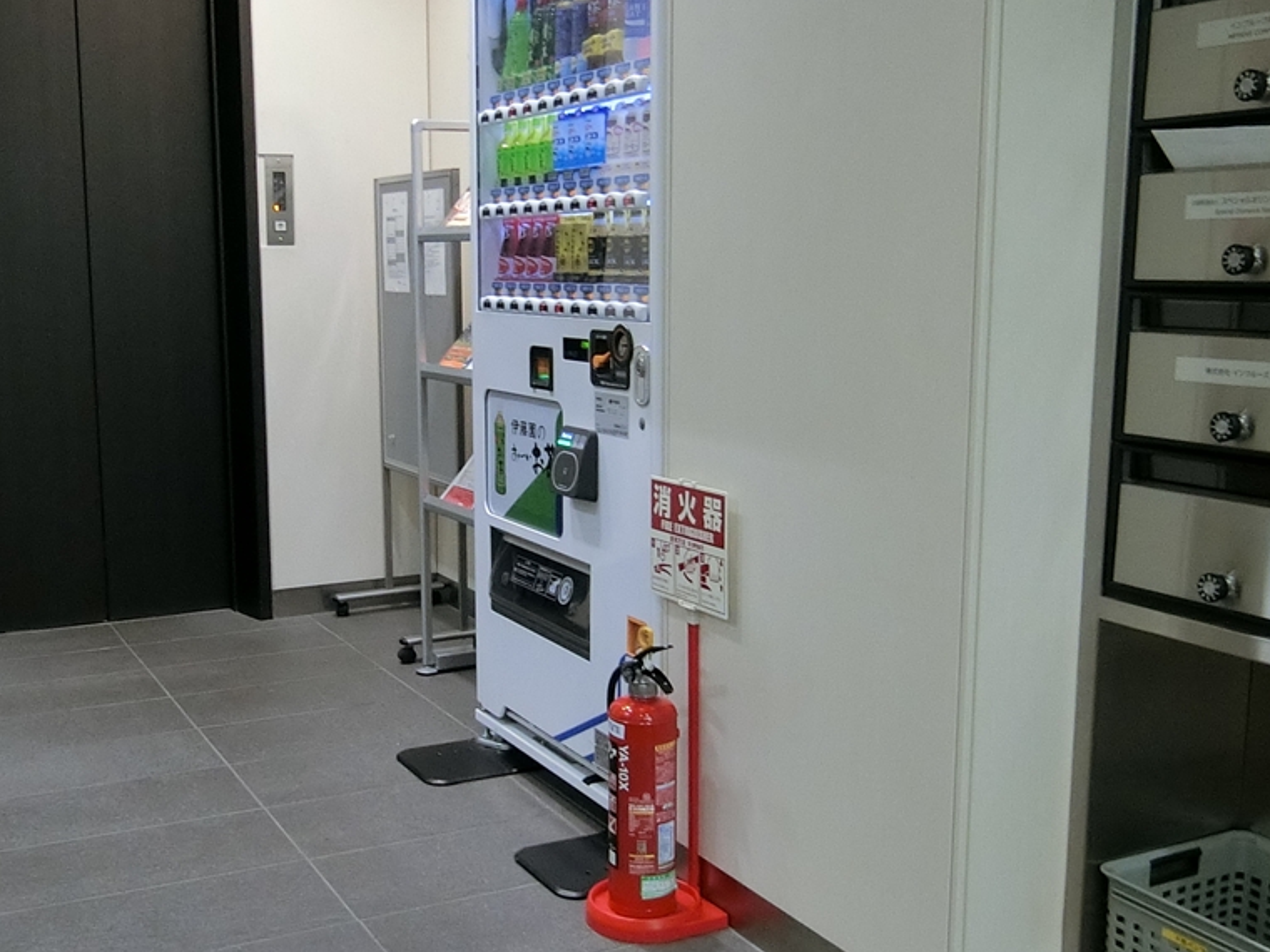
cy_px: 546
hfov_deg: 46.6
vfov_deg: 35.9
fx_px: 1468
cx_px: 513
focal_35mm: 40
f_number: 2.7
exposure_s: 1/60
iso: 400
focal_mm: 4.06
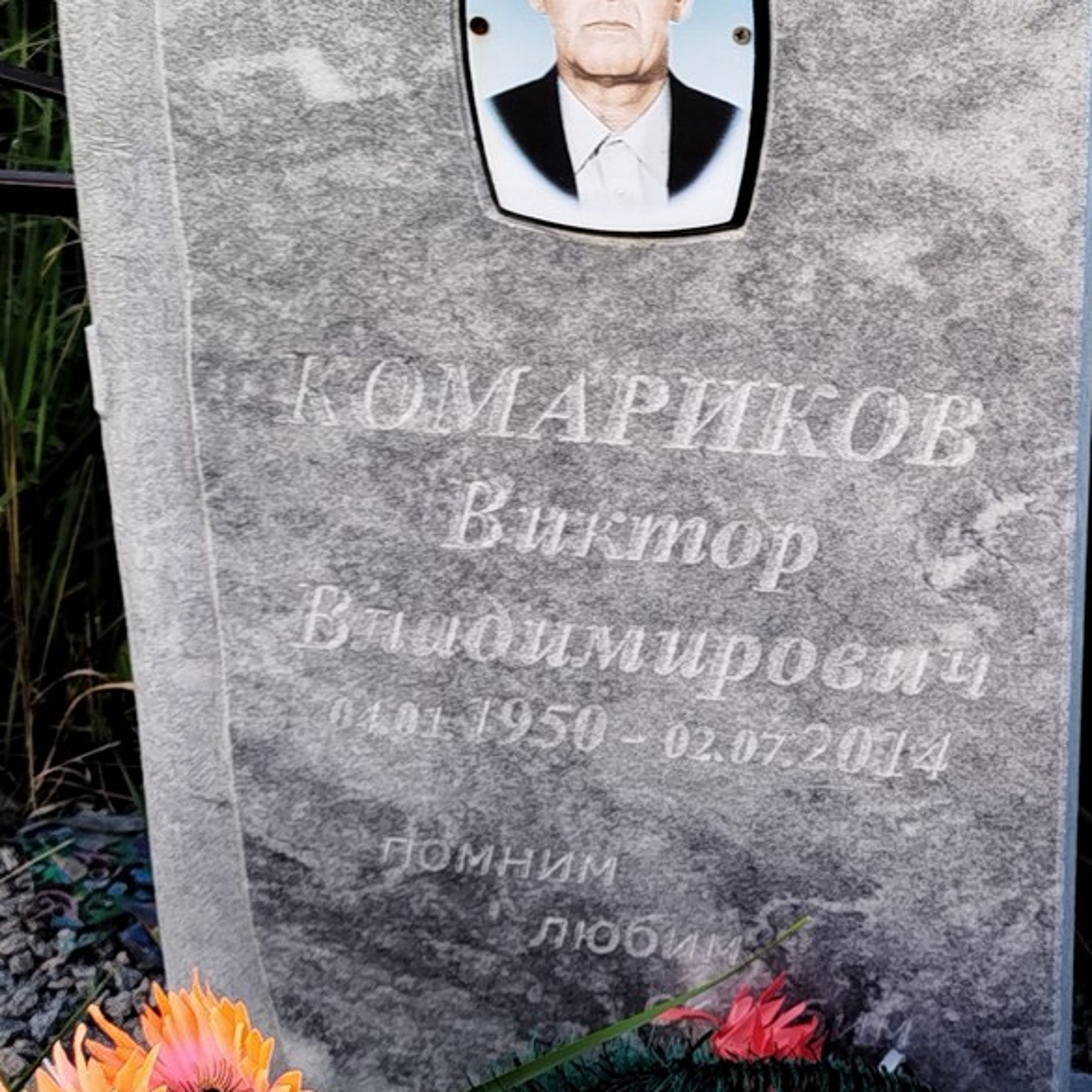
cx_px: 726
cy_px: 558
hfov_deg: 19.9
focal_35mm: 87
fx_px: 3105
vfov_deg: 19.9
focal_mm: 5.31
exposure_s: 1/50
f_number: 1.7
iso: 64
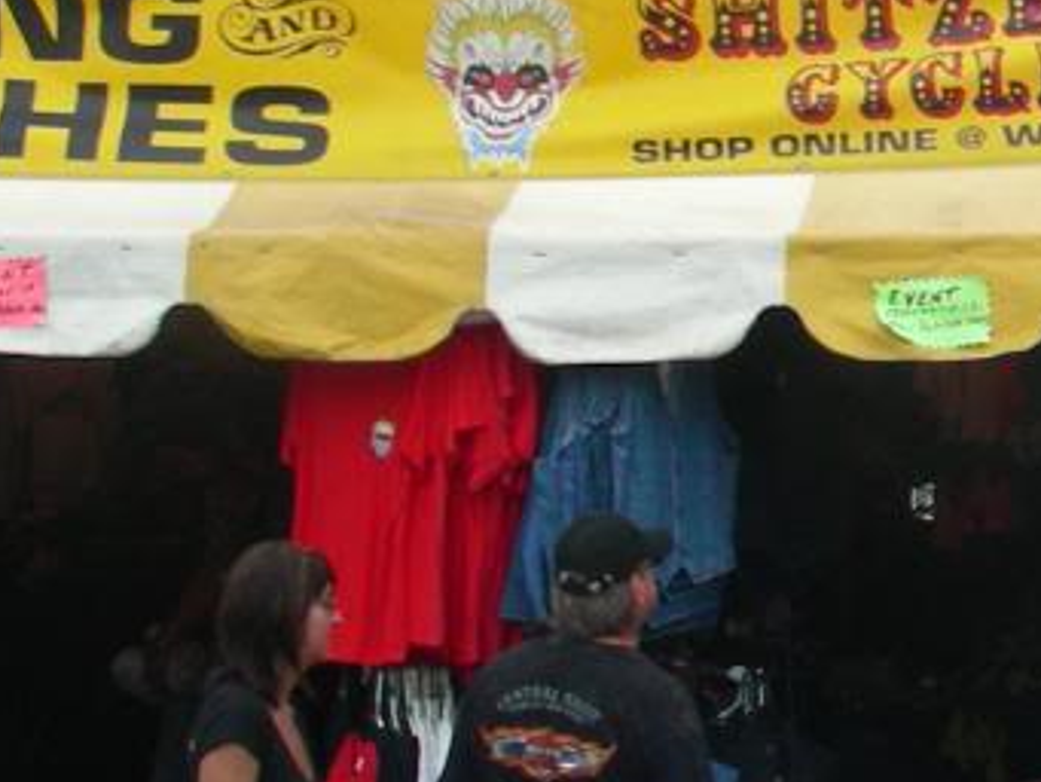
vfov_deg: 13.0
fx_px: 3430
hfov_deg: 16.3
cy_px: 324
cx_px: 1352
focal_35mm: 114
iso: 50
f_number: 4
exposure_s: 1/296
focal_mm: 6.3
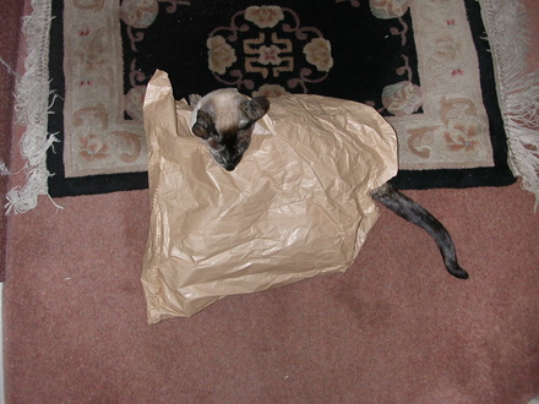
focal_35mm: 37
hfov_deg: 50.1
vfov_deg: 38.7
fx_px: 576
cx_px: 270
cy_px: 202
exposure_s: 1/59.9
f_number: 2.7
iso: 100
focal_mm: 5.6
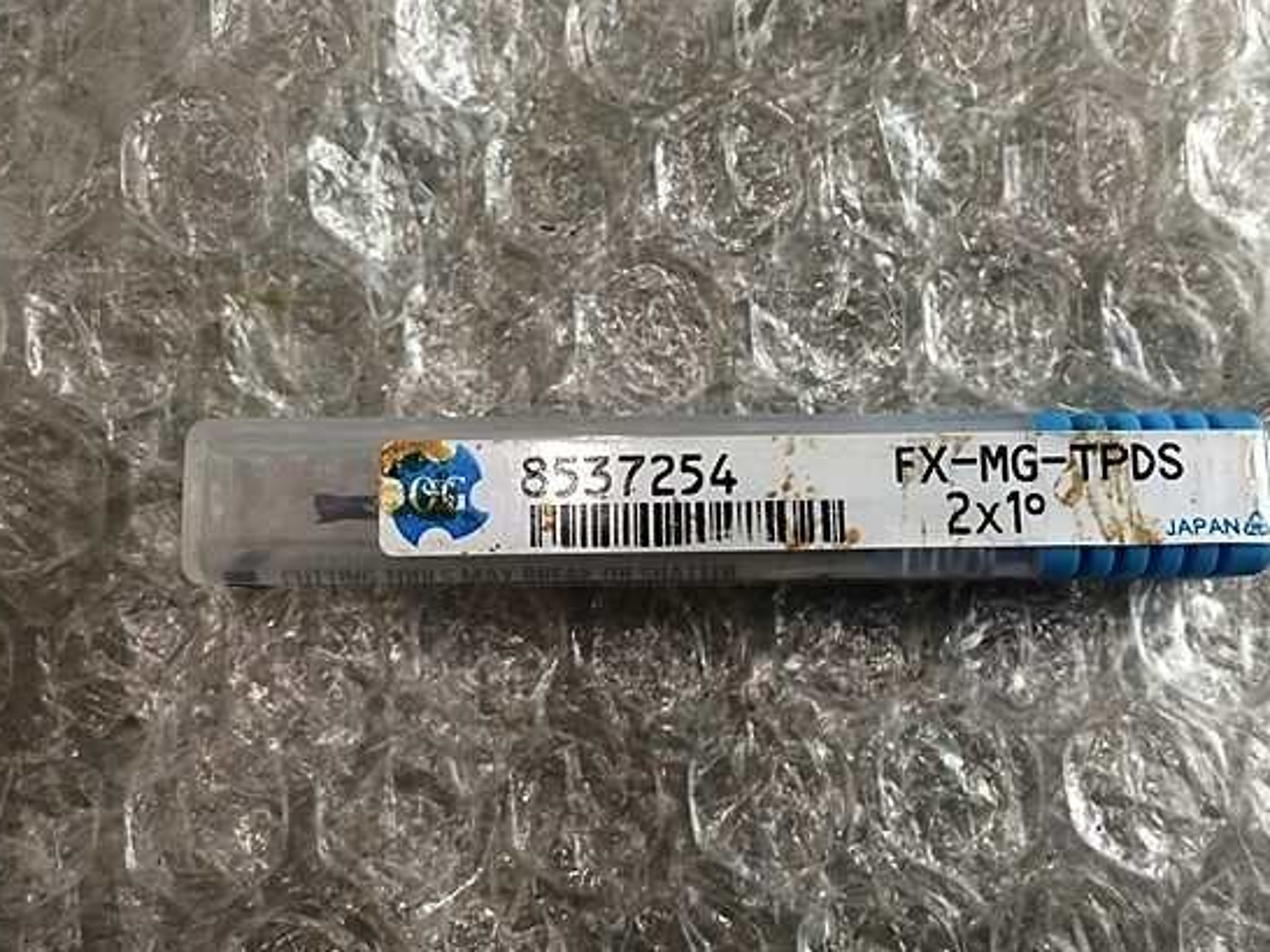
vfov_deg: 41.7
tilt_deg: -82.0
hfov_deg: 54.0
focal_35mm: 34
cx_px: 642
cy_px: 440
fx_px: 1247
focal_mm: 4.15
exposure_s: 1/30
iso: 80
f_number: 2.2
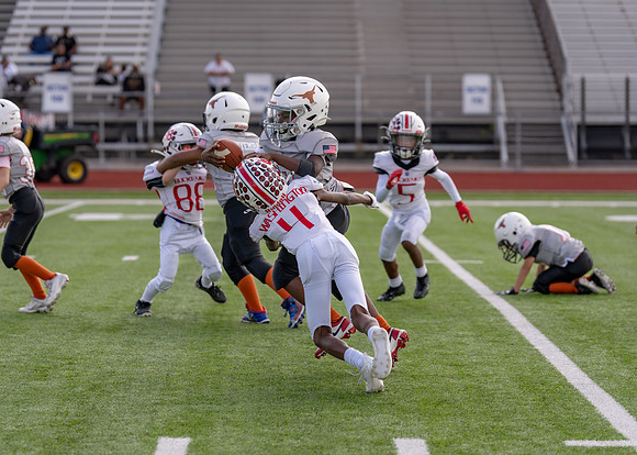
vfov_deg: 10.4
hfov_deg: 14.5
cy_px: 230
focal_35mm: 138
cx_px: 292
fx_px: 2505
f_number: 2.8
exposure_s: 1/1600
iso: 100
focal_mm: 113
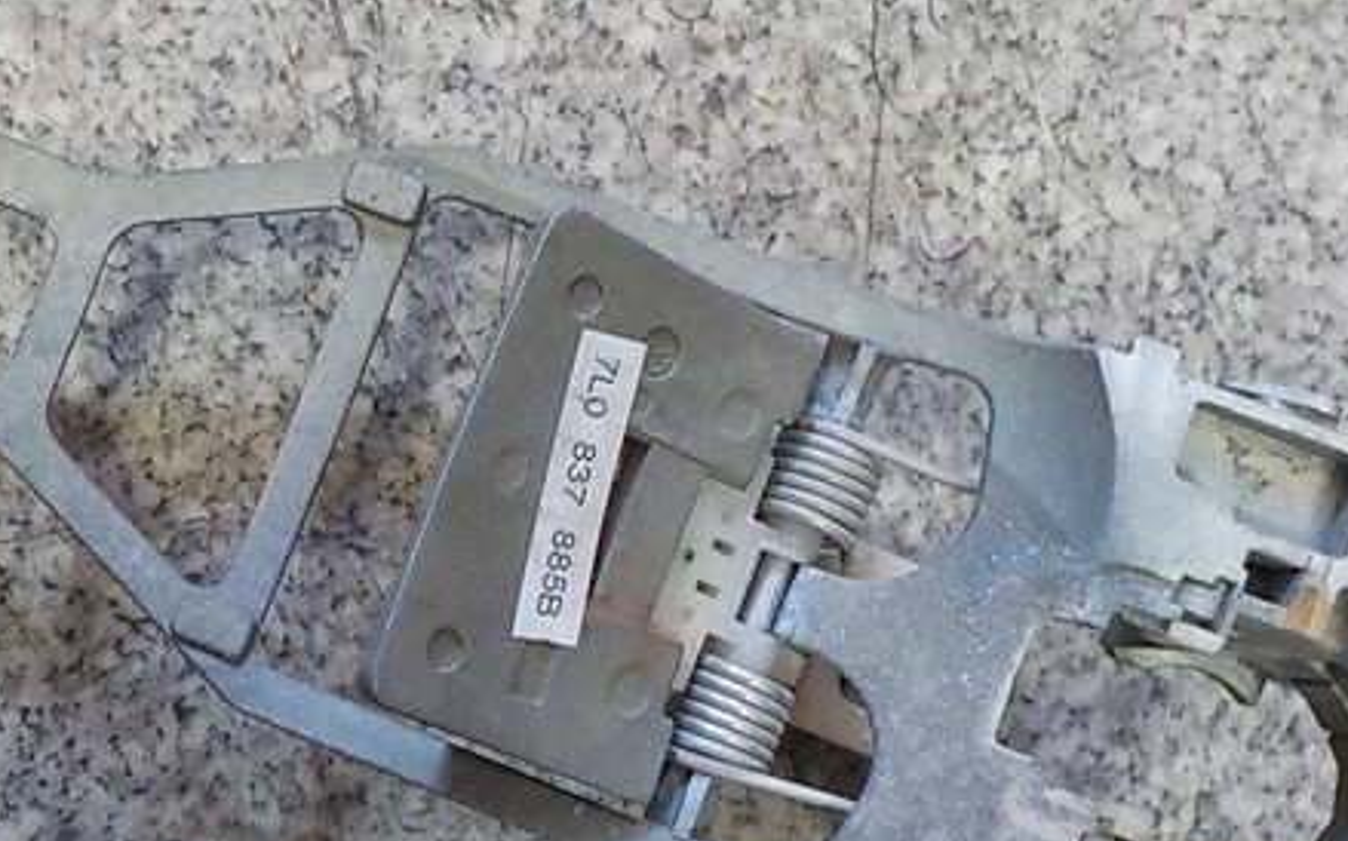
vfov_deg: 22.3
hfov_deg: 34.6
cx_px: 402
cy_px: 519
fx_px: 2130
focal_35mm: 58
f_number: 3.3
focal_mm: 4.1
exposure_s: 1/13
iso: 400
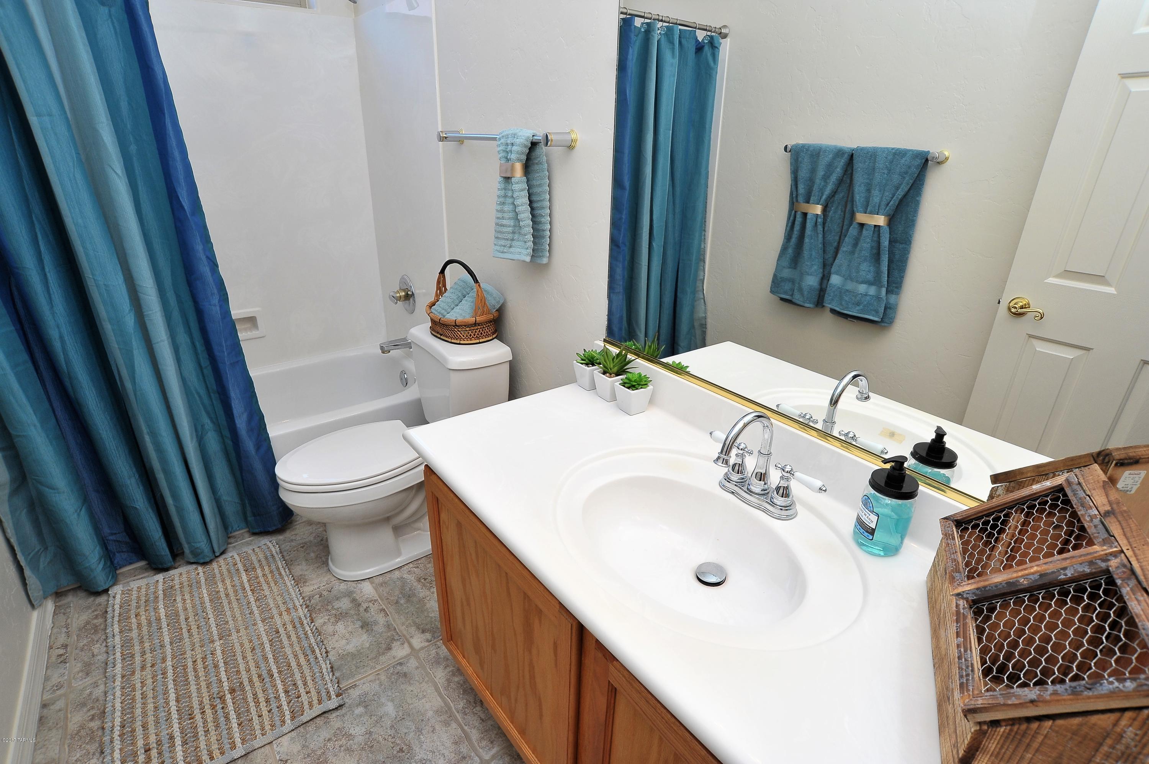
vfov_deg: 67.3
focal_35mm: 18
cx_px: 574
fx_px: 574
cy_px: 382
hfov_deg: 90.0
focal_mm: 18
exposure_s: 1/40
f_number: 13
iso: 640
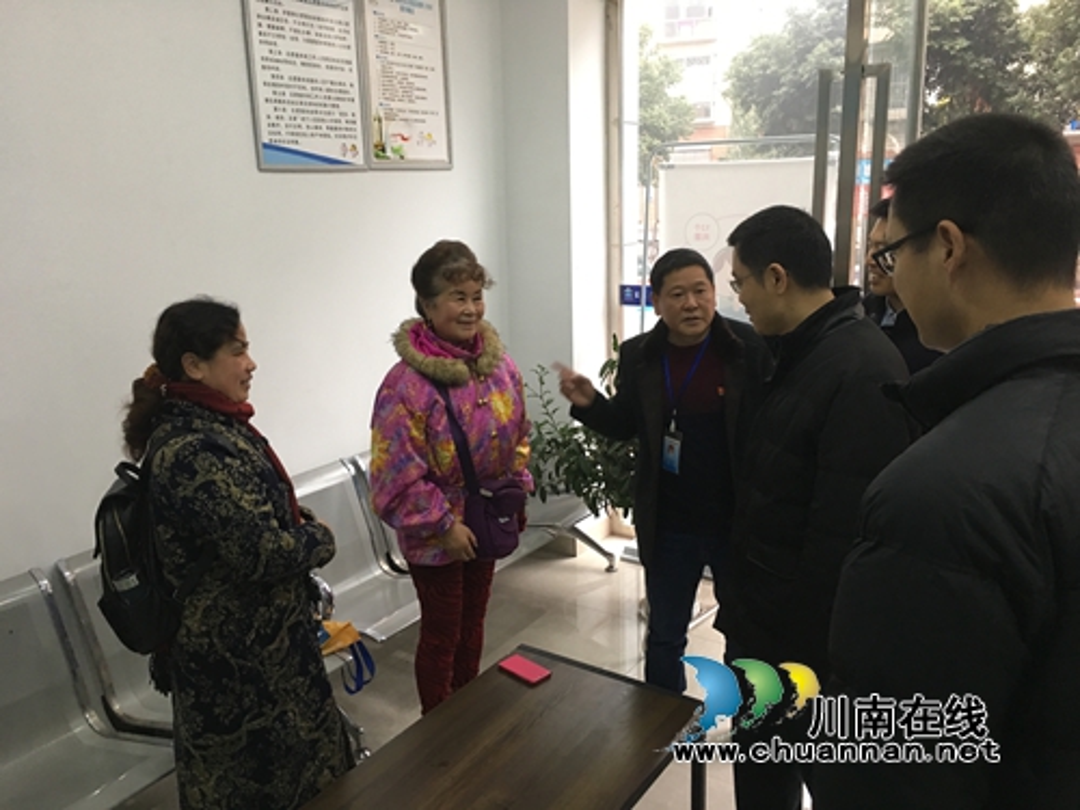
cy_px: 405
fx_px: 905
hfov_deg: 61.7
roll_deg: +2.8
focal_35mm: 29
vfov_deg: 48.2
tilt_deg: -13.0
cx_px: 540
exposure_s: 1/17
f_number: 2.2
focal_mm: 4.15
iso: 80
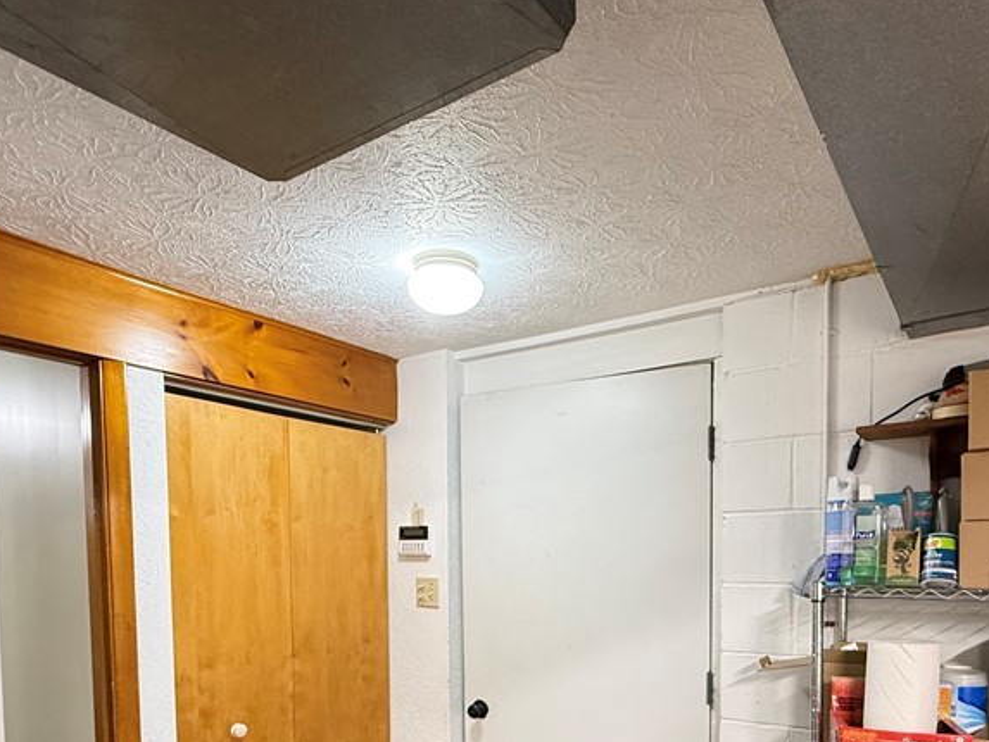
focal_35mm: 25
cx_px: 530
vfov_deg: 51.3
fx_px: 714
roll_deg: +0.6
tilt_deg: -2.9
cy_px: 599
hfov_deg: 69.3
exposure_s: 1/60
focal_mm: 2.22
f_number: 2.2
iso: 400
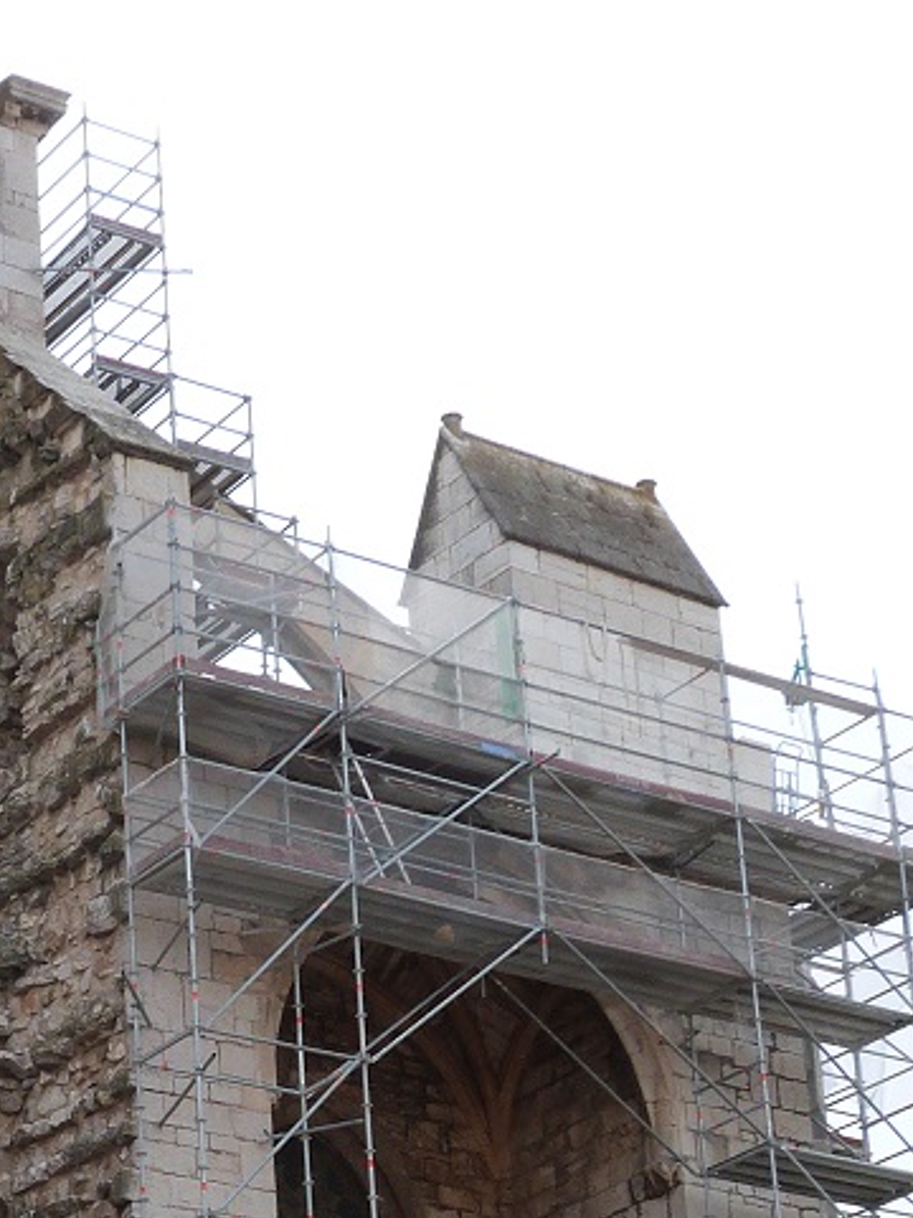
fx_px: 3693
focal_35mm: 105
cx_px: -30
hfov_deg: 13.9
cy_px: 1213
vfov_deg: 18.3
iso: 100
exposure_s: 1/250
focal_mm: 7.4
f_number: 5.6
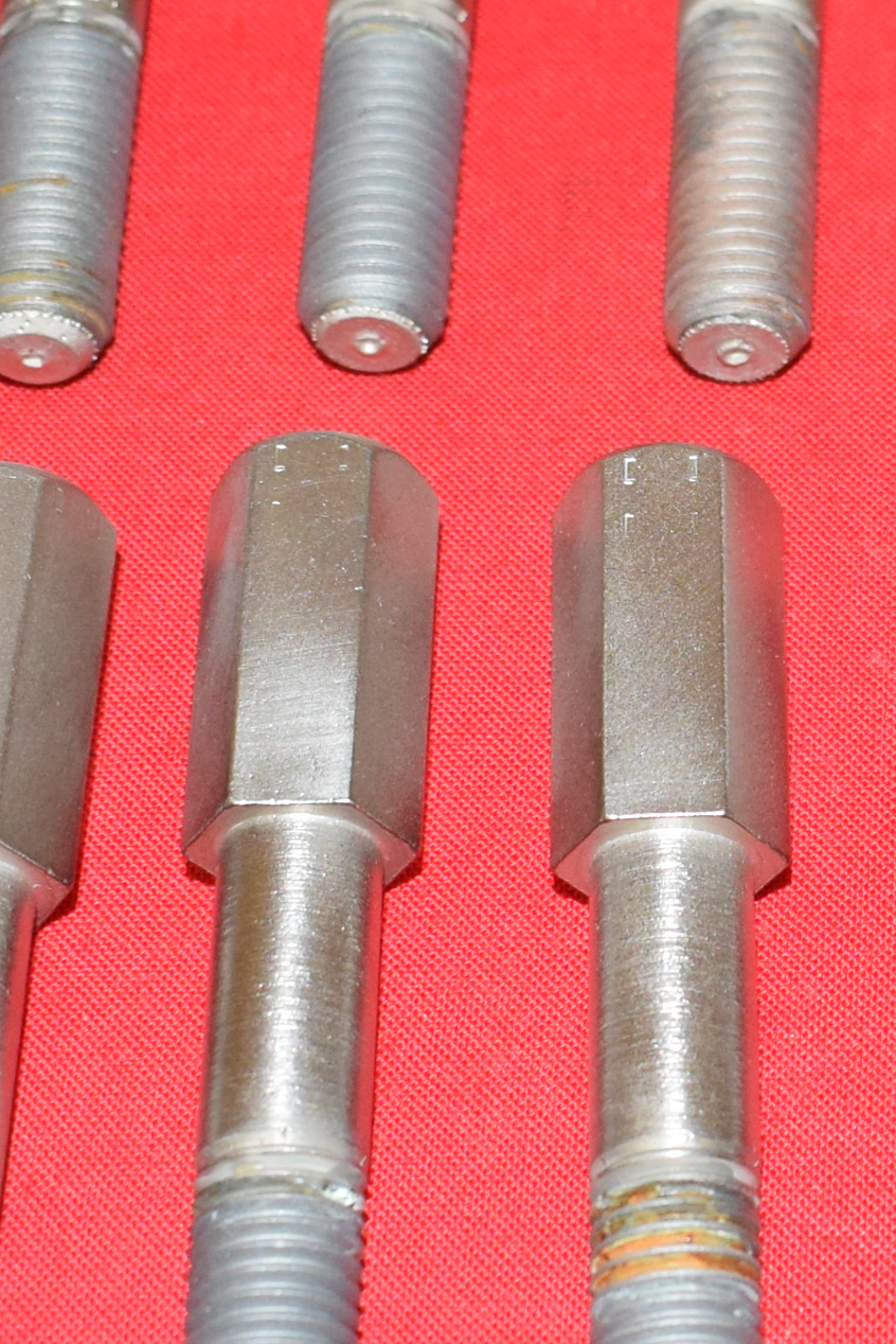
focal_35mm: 117
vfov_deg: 17.5
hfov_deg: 11.5
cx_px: 1101
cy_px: 597
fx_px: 4365
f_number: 5
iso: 1250
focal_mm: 22
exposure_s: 1/200
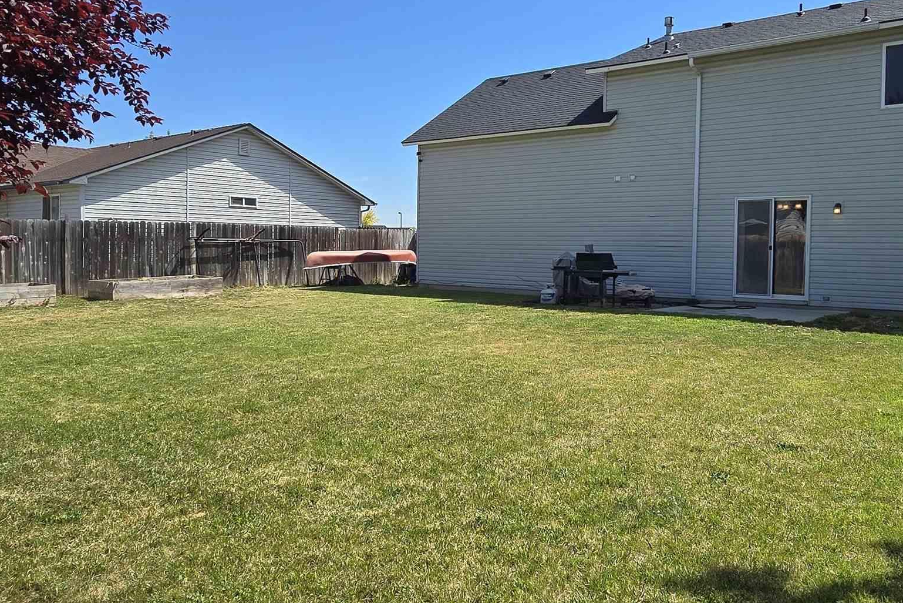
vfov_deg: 47.9
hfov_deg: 67.0
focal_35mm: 27
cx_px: 523
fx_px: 677
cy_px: 270
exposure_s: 1/2198
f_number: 2.2
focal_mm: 2.2
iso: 50
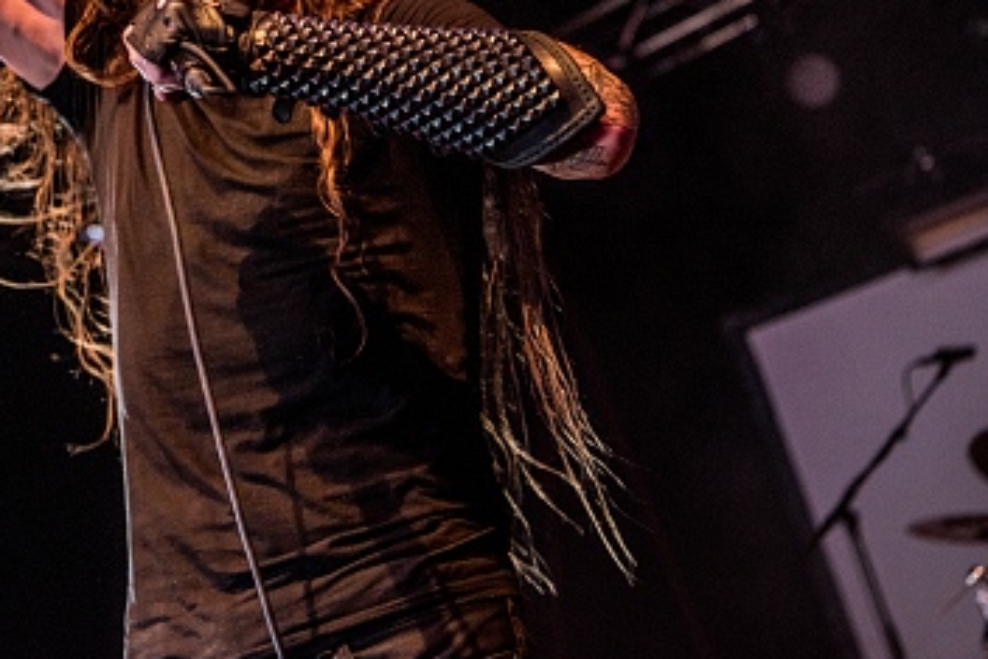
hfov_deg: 22.0
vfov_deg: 14.7
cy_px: 24
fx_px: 2526
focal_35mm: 92
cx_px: 323
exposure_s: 1/125
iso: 800
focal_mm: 45
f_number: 2.8
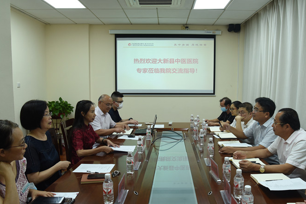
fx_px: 247
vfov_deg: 45.0
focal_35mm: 29
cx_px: 171
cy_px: 108
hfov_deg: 63.4
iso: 900
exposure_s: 1/80
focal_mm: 24
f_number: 5.6
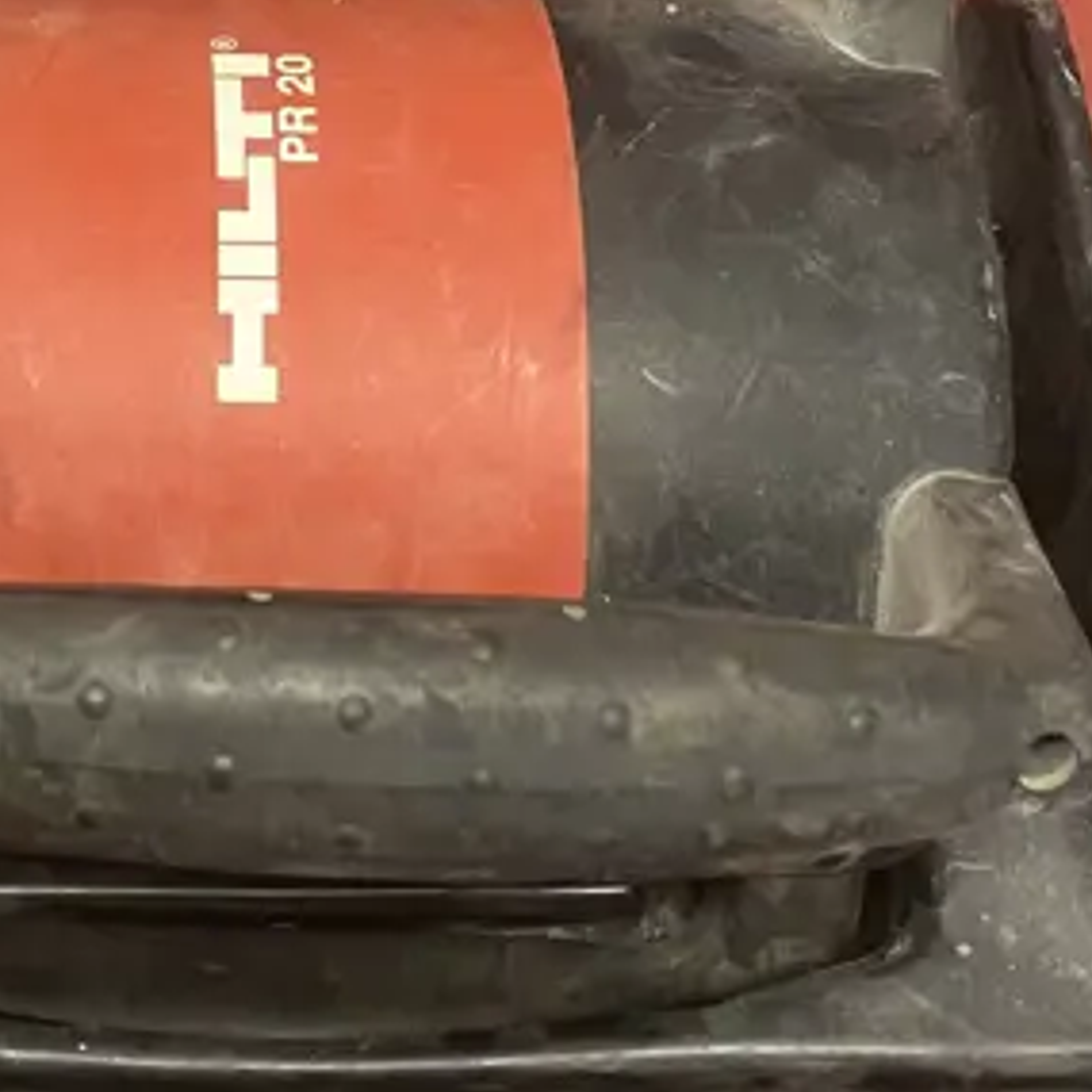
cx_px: 11
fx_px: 3176
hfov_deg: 19.0
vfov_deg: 18.7
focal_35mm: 89
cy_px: -130
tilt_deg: -51.0
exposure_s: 1/50
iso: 160
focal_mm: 3.99
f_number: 1.8
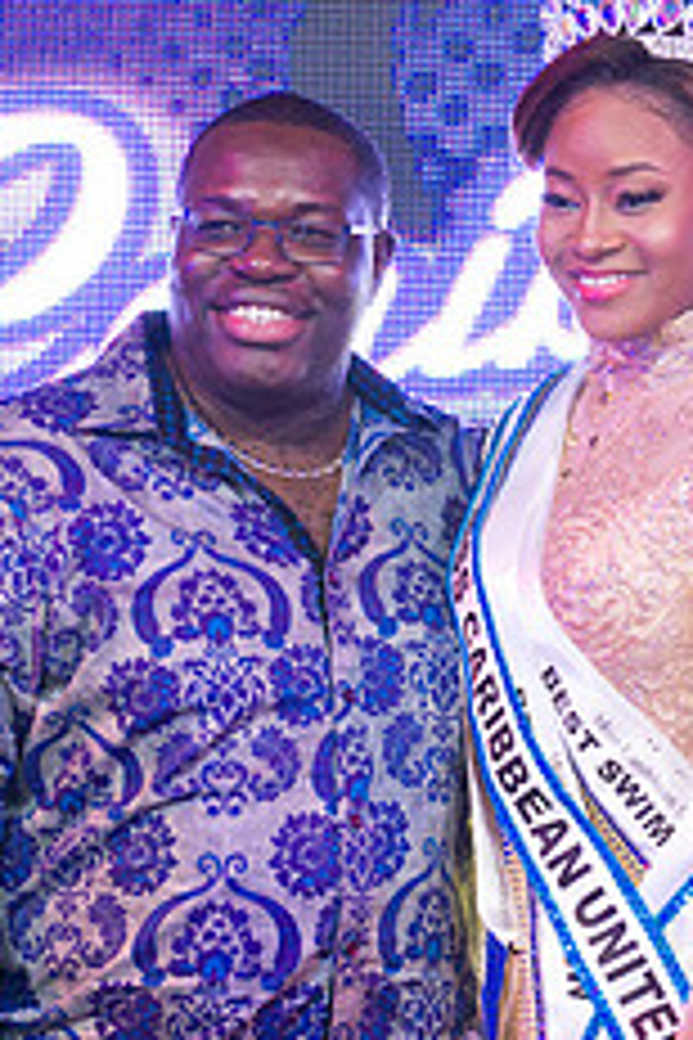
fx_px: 3147
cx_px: 297
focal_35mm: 109
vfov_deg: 18.7
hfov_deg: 12.6
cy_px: 608
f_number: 5
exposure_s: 1/160
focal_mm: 56
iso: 4000
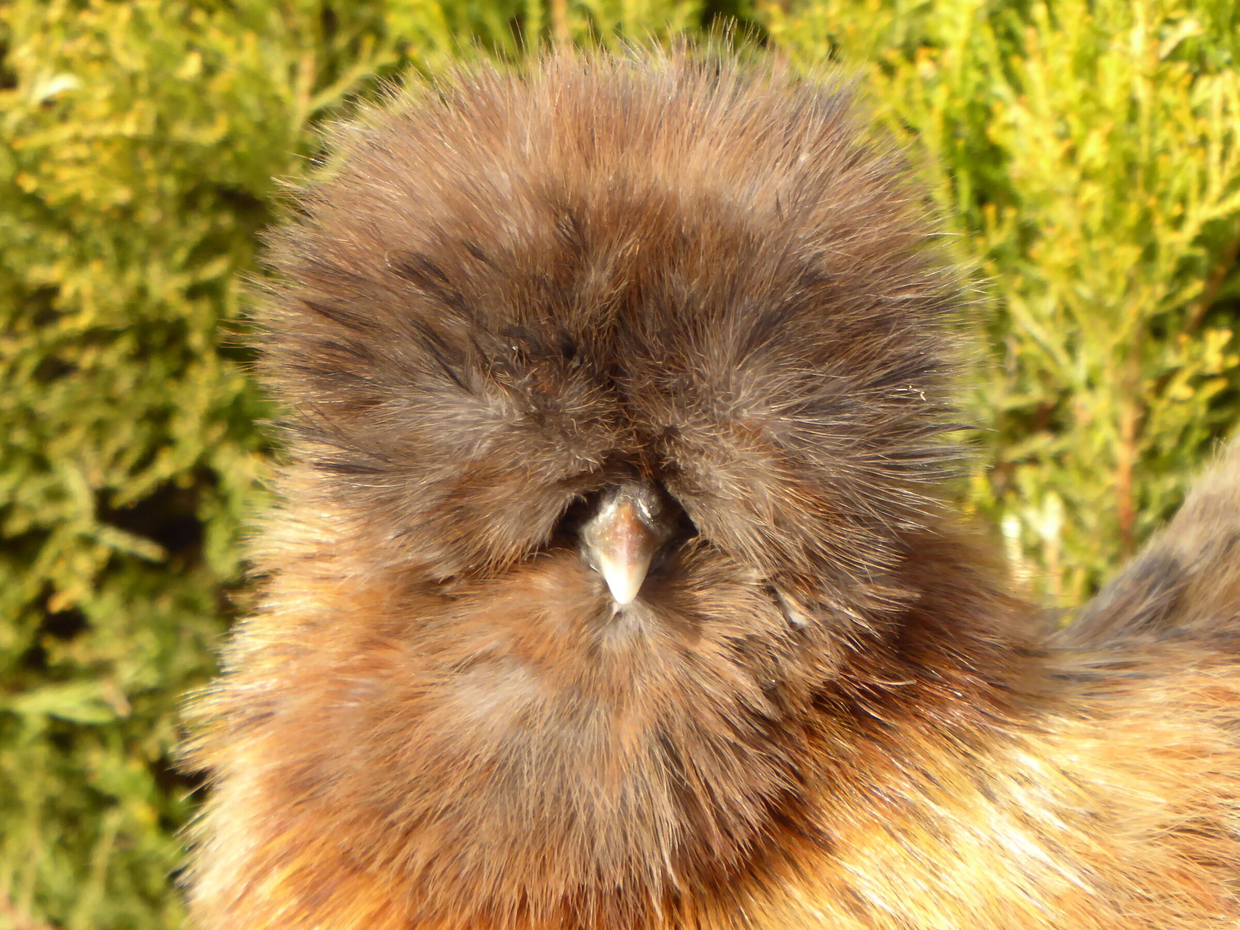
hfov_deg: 5.1
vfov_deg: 3.9
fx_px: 13827
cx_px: 620
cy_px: 465
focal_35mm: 386
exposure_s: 1/80
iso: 250
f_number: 6
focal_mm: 62.1
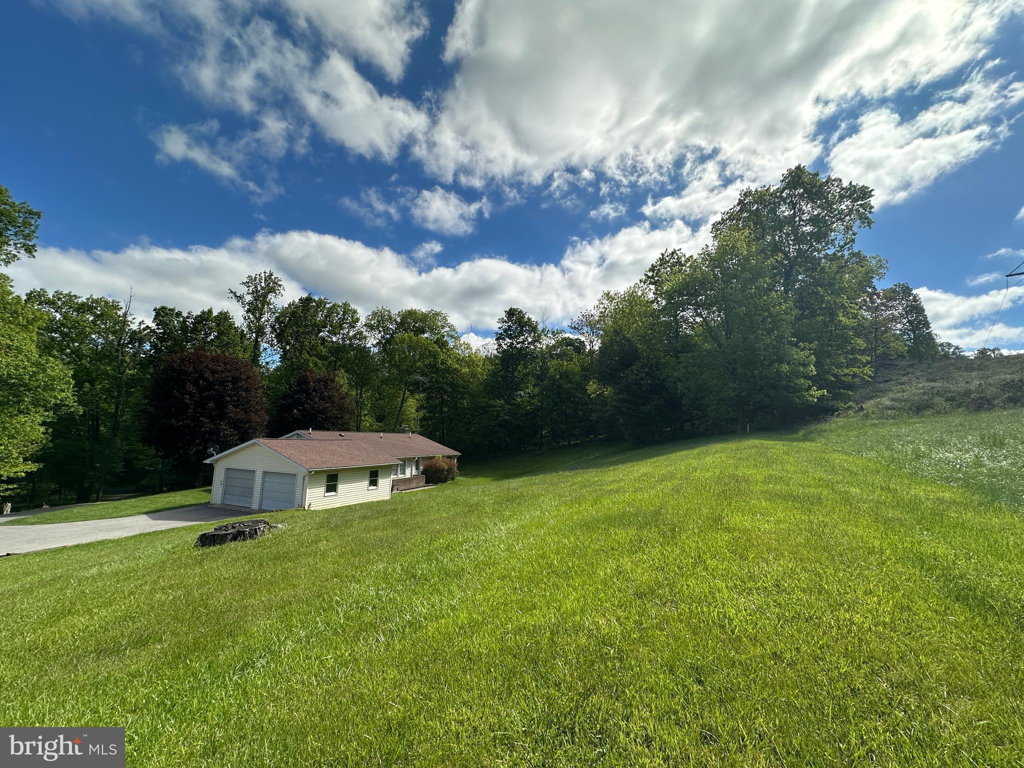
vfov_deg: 85.7
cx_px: 512
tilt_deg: +8.3
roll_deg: -1.6
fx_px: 414
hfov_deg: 102.1
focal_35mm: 14
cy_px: 384
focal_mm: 2.22
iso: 50
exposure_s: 1/2257
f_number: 2.2
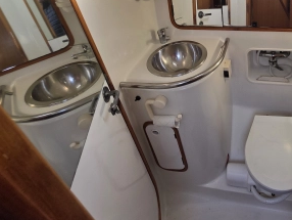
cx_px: 230
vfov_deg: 50.5
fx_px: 211
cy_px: 34
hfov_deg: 63.9
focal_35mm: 25
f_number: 1.9
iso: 64
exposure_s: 1/100
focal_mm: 2.2
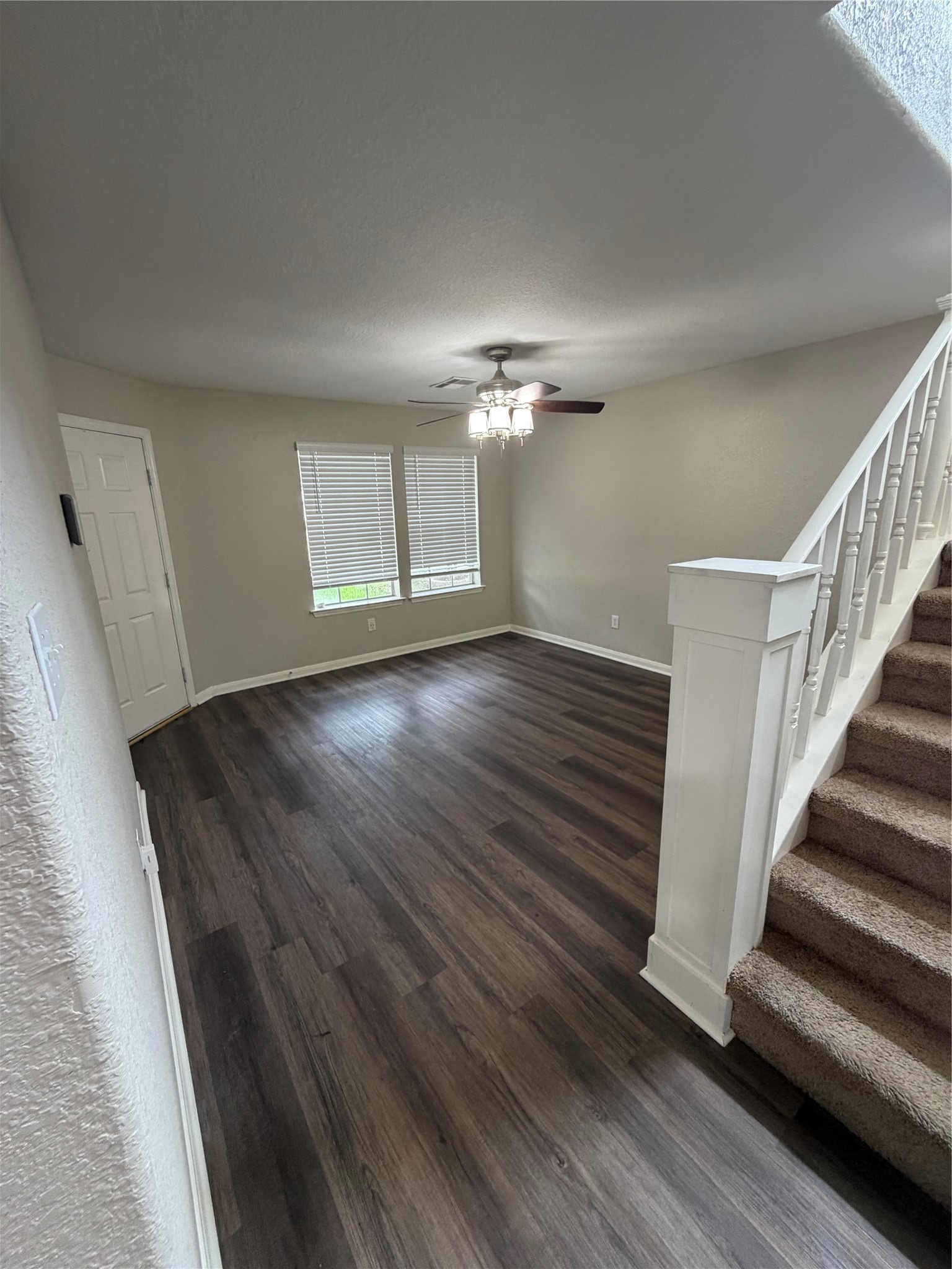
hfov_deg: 85.7
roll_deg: +0.9
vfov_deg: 102.1
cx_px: 476
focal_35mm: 14
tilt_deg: -13.5
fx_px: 513
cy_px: 634
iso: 320
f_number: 2.2
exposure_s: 1/60
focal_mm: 2.22
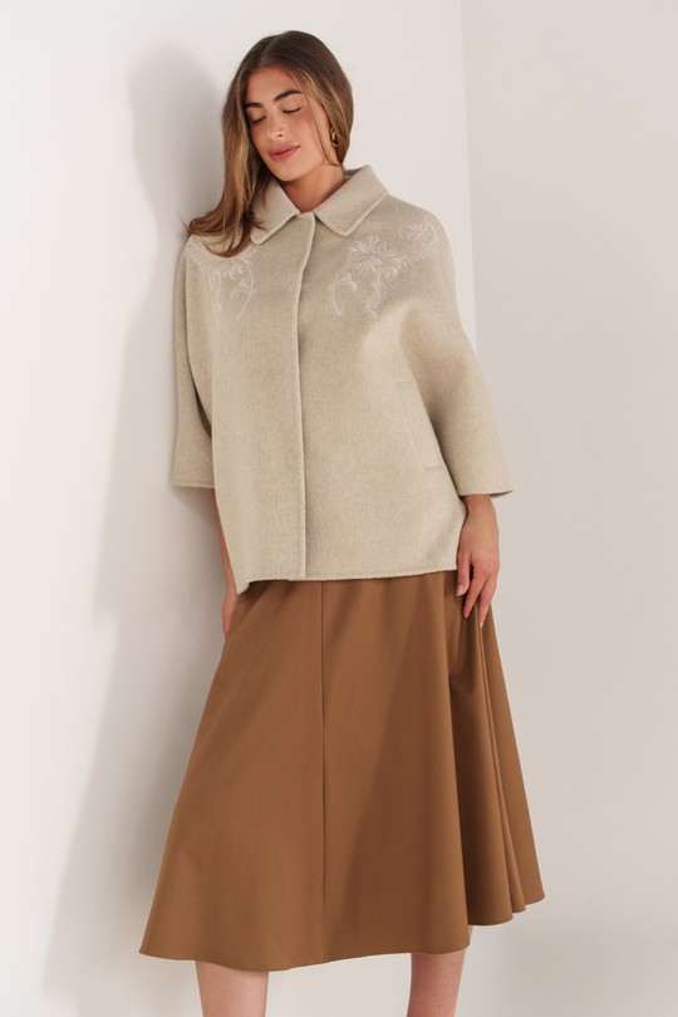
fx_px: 1780
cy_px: 508
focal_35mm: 63
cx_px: 339
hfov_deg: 21.6
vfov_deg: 31.9
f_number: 4
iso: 800
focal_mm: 63
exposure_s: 1/320
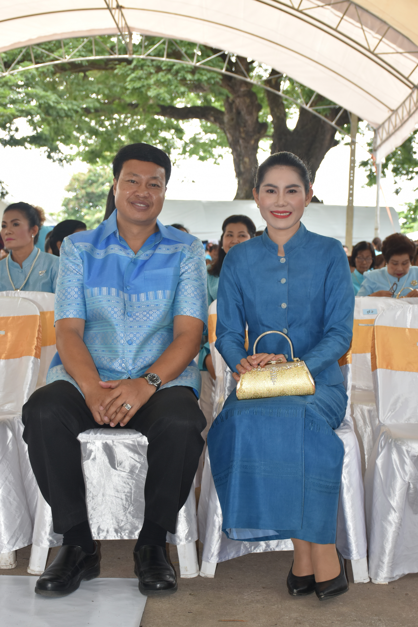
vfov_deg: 35.1
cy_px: 314
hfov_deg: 23.8
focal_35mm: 57
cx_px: 209
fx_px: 993
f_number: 5.6
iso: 280
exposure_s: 1/125
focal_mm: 38
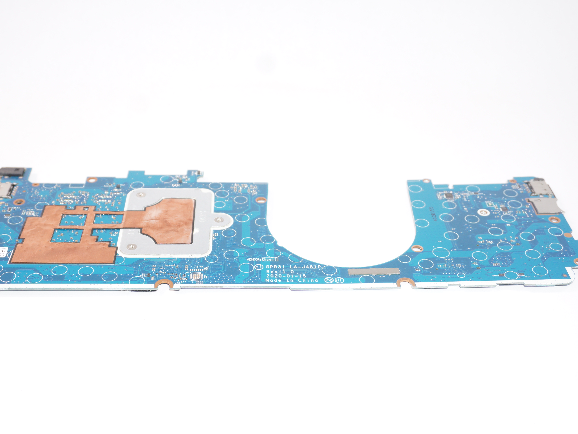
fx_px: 744
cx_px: 272
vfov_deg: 32.5
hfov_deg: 42.4
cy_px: 219
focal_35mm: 45
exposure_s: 1/80
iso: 160
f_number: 5.6
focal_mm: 27
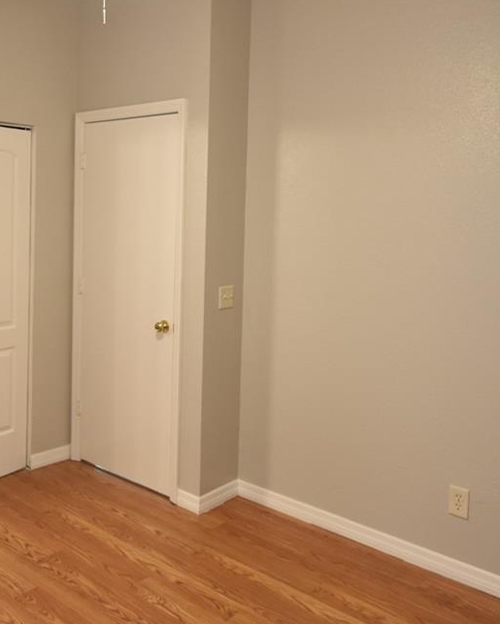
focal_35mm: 35
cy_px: 242
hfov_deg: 41.6
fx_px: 647
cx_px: 157
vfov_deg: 51.1
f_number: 3.5
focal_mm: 10
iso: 800
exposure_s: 1/45
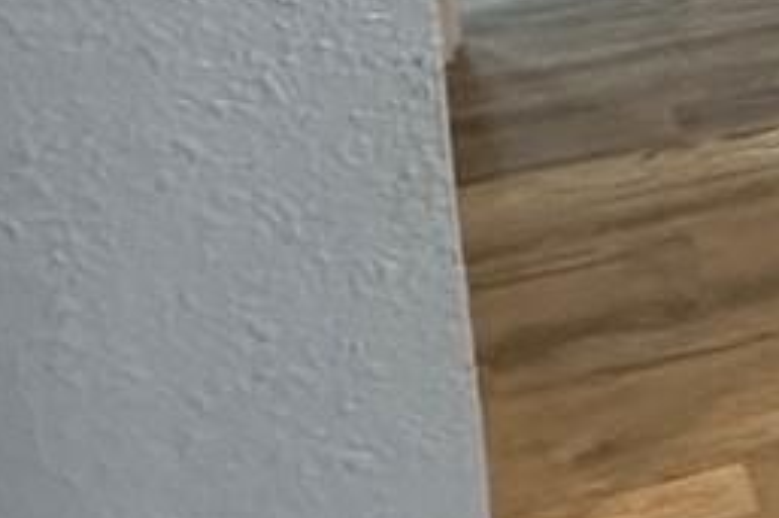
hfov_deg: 13.8
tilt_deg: -9.9
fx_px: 2508
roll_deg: +0.5
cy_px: -506
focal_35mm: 116
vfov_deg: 10.8
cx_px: 1731
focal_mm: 2.22
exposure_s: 1/60
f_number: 2.2
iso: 320
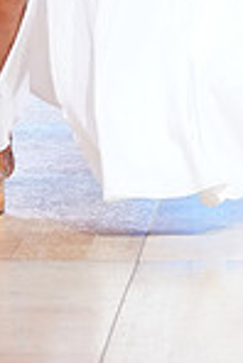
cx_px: 249
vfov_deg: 7.4
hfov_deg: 5.0
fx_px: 2768
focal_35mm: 274
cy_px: -208
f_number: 4
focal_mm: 70
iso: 2500
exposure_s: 1/250
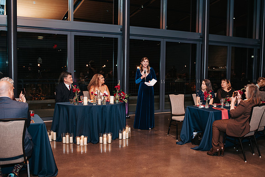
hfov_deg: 50.9
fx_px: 278
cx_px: 143
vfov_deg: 35.3
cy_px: 88
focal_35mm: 38
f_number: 2.8
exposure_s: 1/200
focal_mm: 35
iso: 1000
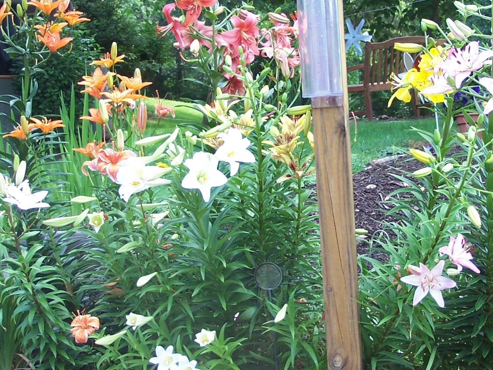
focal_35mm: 95
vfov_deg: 15.6
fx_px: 1353
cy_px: 159
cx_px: 315
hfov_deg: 20.6
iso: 80
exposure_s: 1/125
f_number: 3.1
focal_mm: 9.3
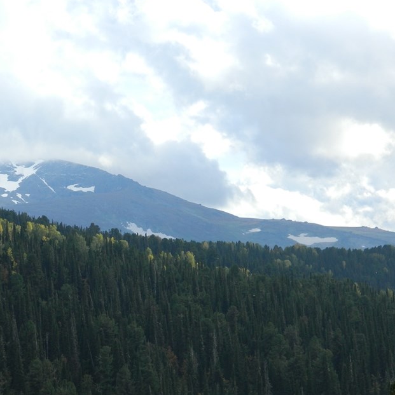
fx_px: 1936
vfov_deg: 11.6
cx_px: 102
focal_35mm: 150
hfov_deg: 11.6
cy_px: 230
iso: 80
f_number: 4.5
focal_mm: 18.6
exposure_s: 1/320
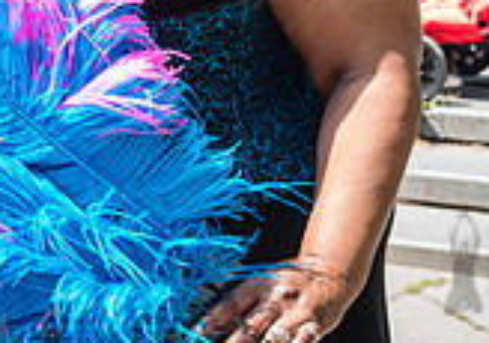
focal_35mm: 177
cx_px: -95
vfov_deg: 7.9
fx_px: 2443
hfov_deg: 11.2
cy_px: -198
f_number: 4.5
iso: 640
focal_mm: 48
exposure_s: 1/640
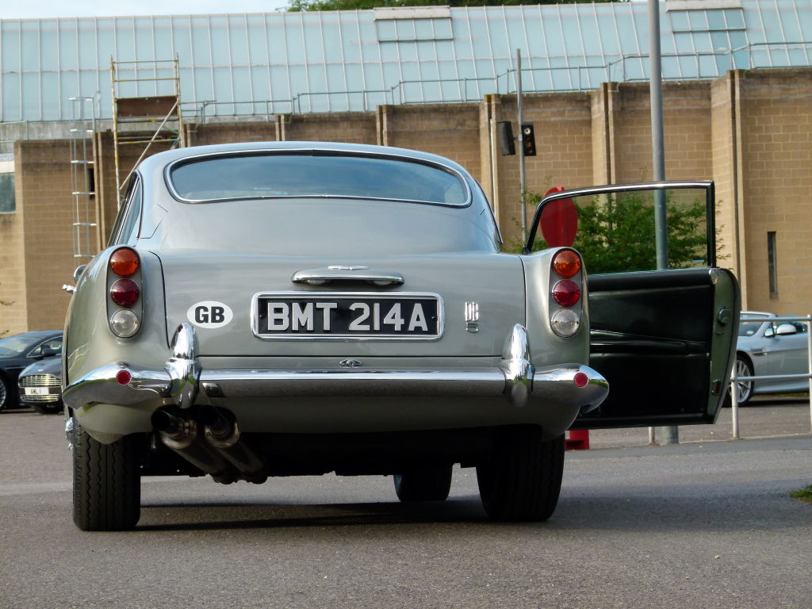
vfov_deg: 14.4
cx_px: 406
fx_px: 2416
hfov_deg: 19.1
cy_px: 304
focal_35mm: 103
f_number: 4
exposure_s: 1/320
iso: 100
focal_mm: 18.5
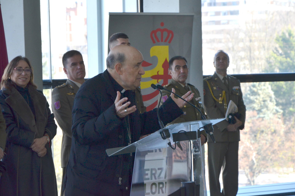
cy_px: 98
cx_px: 148
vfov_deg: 8.7
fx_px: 1288
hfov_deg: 13.1
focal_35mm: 158
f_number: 9
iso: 1000
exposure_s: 1/320
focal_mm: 105
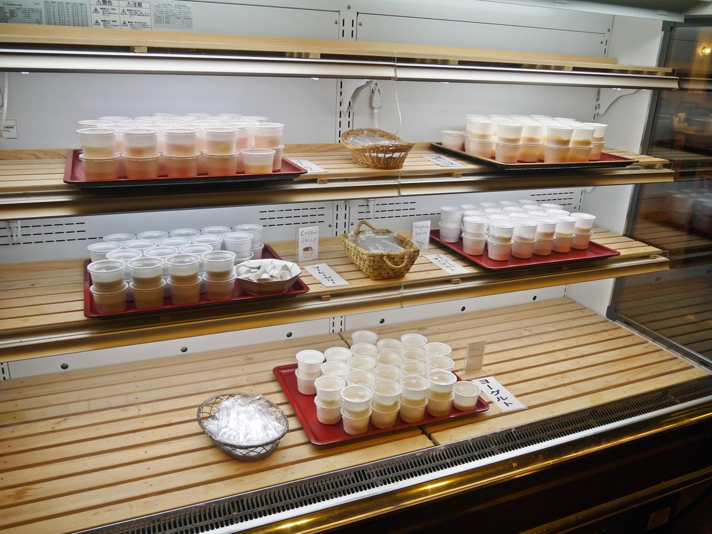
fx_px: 576
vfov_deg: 49.7
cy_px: 267
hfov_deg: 63.4
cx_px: 356
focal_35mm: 28
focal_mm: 14
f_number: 3.5
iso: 160
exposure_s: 1/100
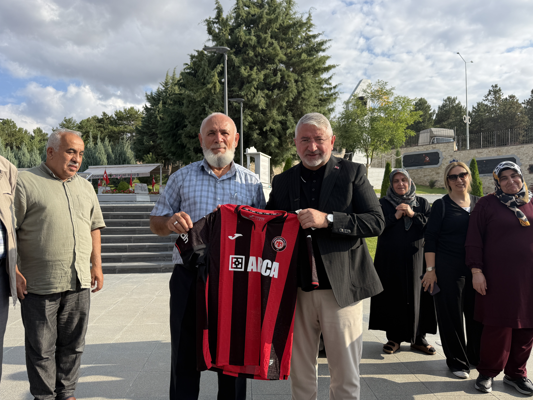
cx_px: 270
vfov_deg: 53.1
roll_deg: +0.1
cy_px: 202
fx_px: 400
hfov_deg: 67.3
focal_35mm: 26
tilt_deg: +1.0
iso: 80
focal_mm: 6.76
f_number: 1.78
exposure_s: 1/2703
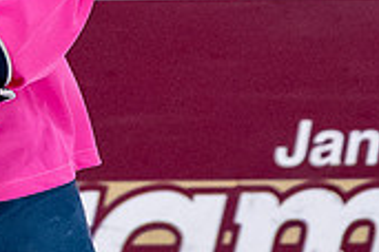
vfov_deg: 0.8
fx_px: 17391
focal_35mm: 1652
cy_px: -369
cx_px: -216
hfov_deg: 1.2
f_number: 3.5
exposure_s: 1/800
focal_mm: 200
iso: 2000
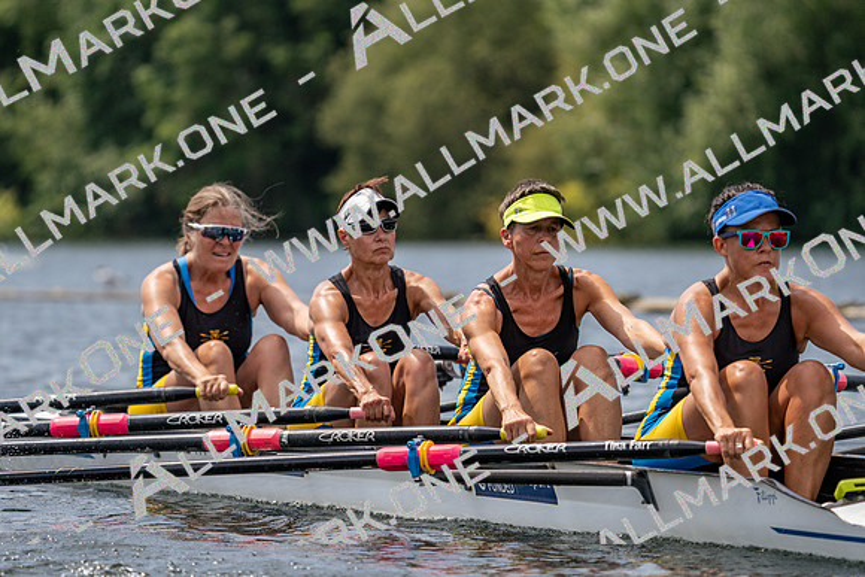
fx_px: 8123
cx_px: 432
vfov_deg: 4.1
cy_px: 288
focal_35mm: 338
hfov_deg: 6.1
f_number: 6.3
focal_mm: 338
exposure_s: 1/1600
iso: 250
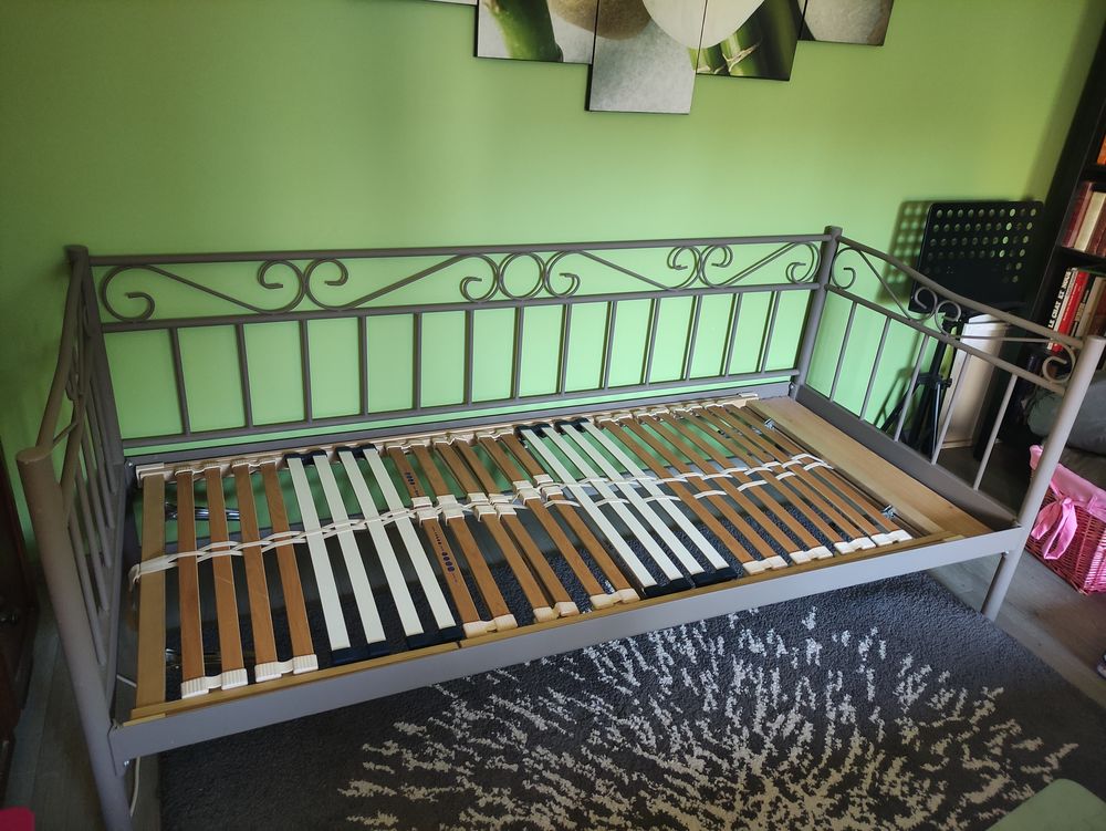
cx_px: 553
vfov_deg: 54.9
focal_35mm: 25
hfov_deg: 69.4
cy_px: 416
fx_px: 799
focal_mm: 5.43
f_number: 1.89
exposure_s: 1/33
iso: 1674
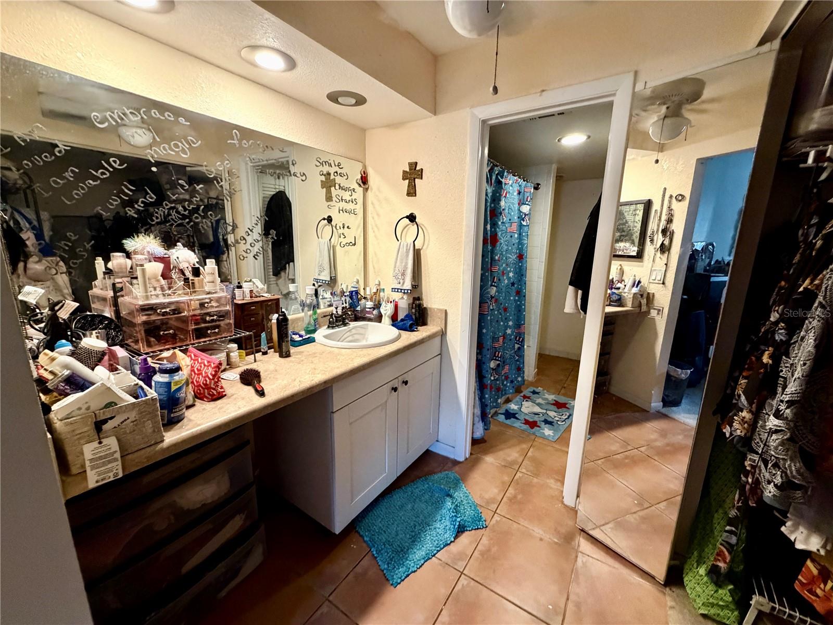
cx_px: 416
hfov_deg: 102.1
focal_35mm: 14
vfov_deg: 85.7
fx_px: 337
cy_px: 312
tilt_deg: -12.9
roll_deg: -1.7
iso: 640
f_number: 2.2
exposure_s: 1/60
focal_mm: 2.22
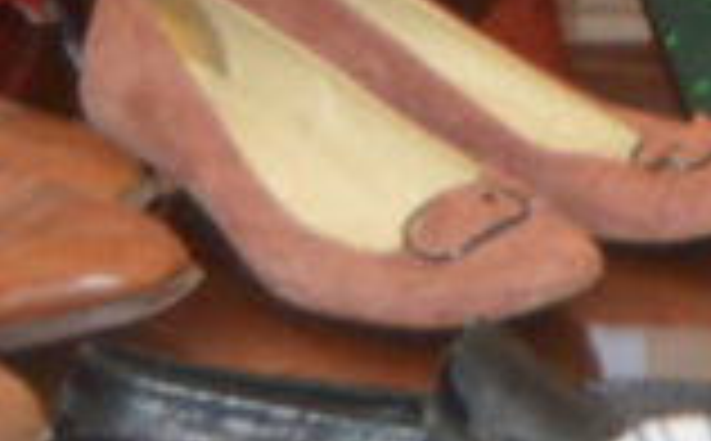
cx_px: 1328
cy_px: -1010
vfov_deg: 5.3
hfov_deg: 8.8
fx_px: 4415
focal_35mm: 228
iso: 400
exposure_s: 1/60
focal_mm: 23
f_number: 3.8
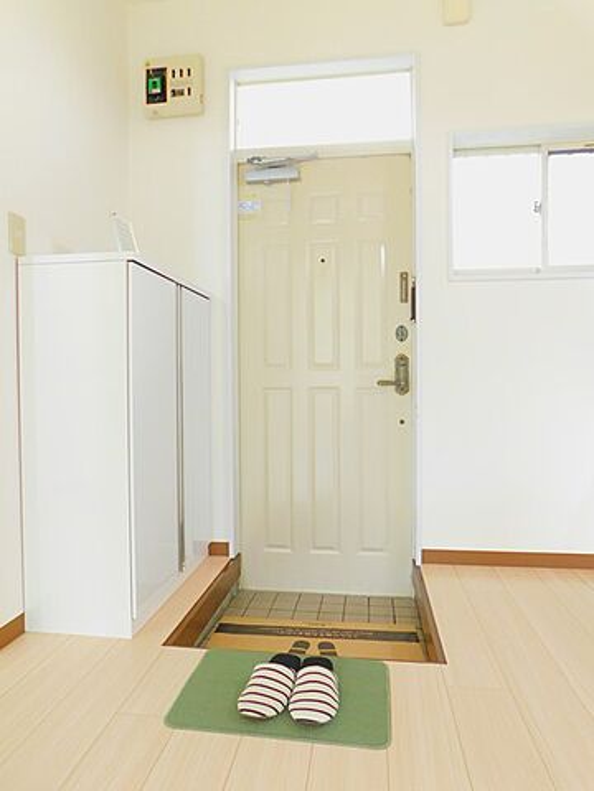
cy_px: 396
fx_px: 526
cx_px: 297
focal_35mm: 23
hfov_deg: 58.9
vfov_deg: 73.9
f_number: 3
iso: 360
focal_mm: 4
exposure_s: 1/30
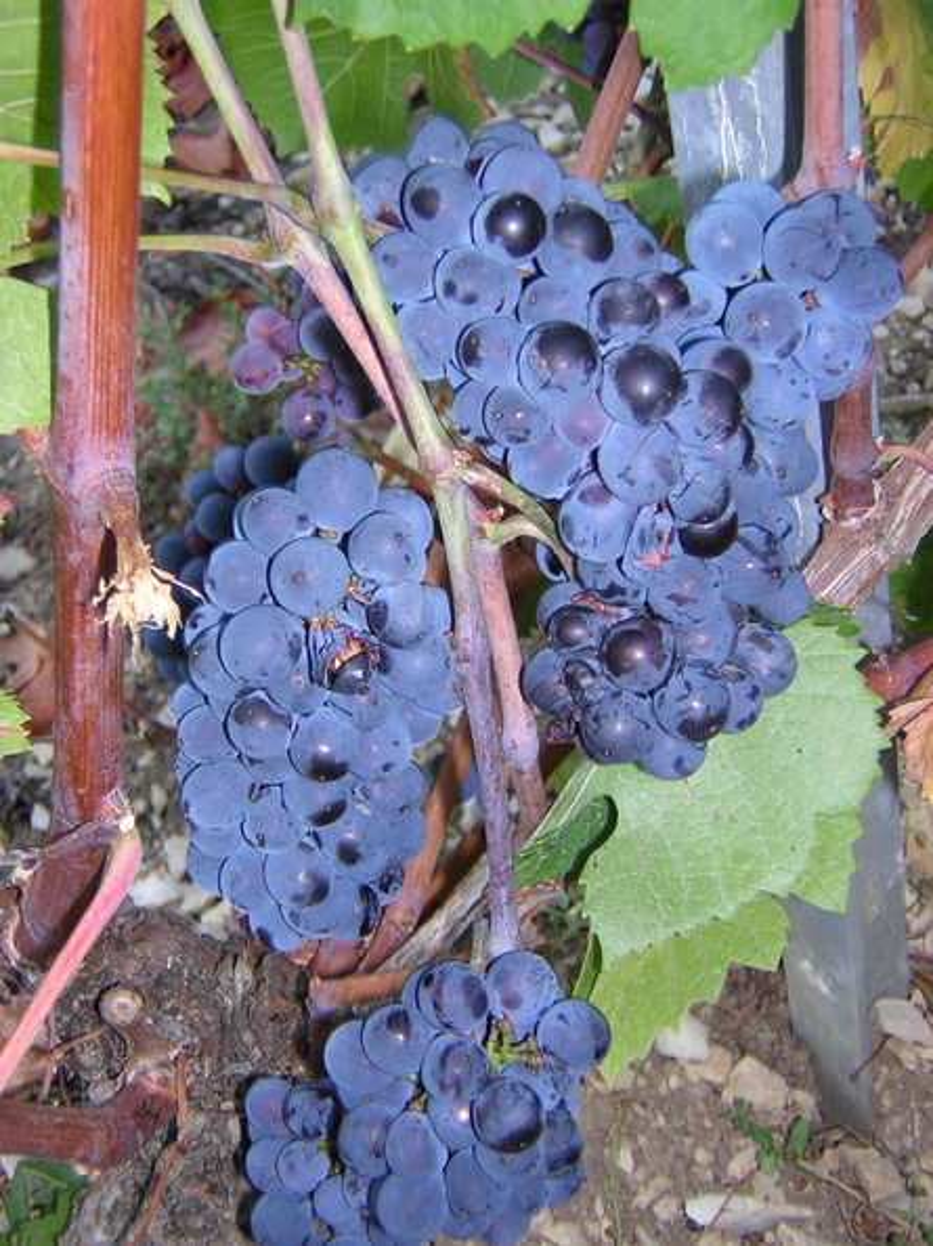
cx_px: 466
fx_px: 1834
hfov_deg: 28.5
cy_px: 623
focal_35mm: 51
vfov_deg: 37.5
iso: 100
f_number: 3.1
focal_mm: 6.6
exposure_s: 1/60.1
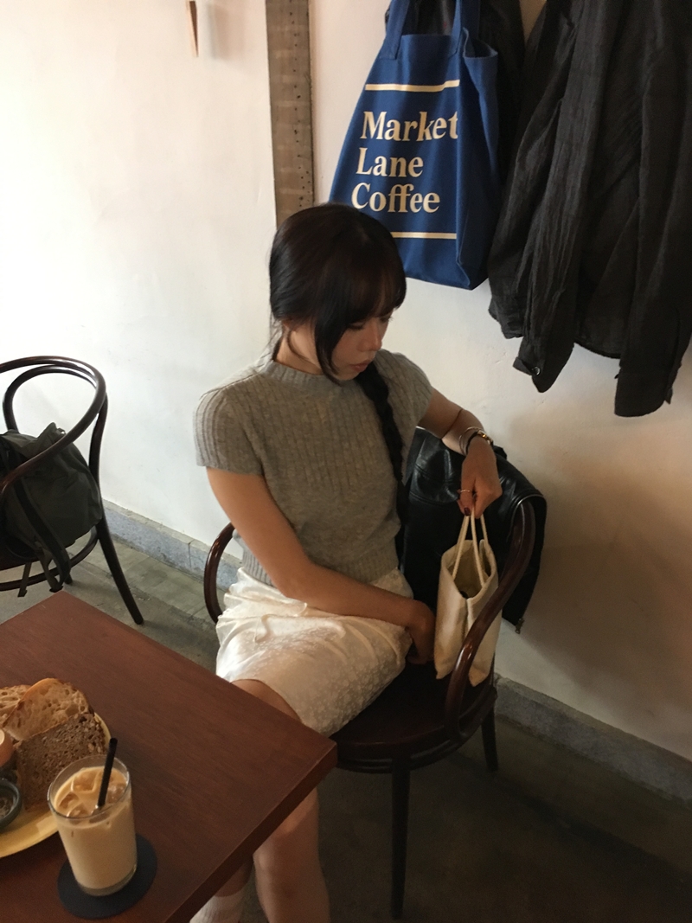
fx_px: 773
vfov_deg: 61.7
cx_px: 346
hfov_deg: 48.2
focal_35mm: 29
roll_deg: -1.1
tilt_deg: -26.7
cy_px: 462
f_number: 2.2
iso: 200
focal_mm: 4.15
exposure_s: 1/24
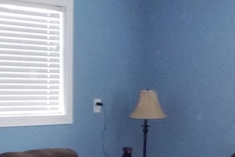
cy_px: 176
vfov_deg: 14.4
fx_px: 607
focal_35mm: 93
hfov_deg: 21.9
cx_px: 130
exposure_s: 1/15
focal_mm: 4.1
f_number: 3.3
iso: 400
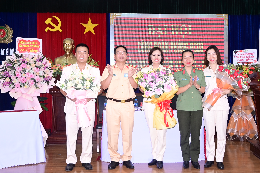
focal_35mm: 38
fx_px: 274
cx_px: 130
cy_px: 86
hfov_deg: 50.7
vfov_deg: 35.1
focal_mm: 25
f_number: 4
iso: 1000
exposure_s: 1/200
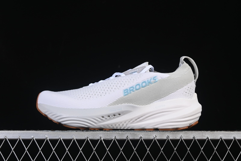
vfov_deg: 18.2
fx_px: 502
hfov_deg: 27.0
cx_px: 120
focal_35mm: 75
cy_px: 80
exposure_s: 1/100
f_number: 8
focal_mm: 50
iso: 160
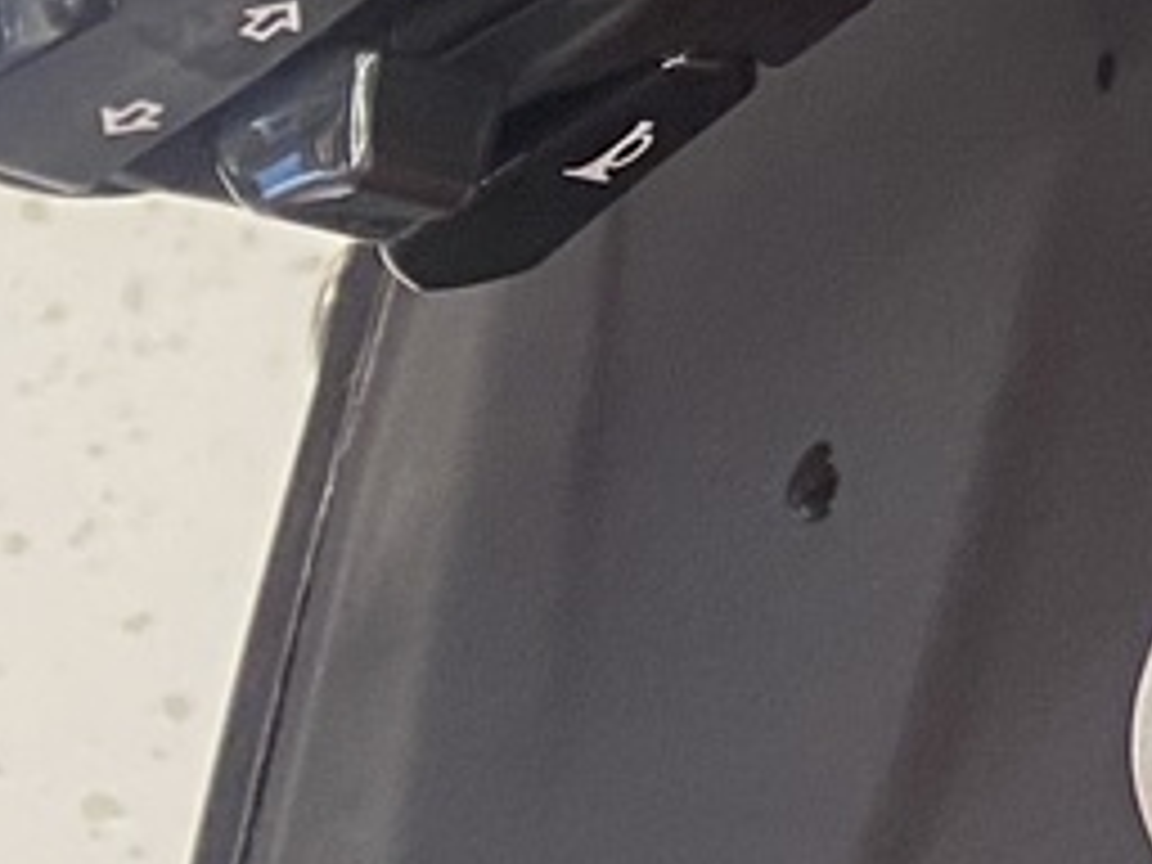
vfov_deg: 8.9
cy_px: -1444
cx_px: 2925
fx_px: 4859
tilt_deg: -47.6
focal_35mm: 146
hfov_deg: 11.0
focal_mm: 4.25
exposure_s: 1/50
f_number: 1.8
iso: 125
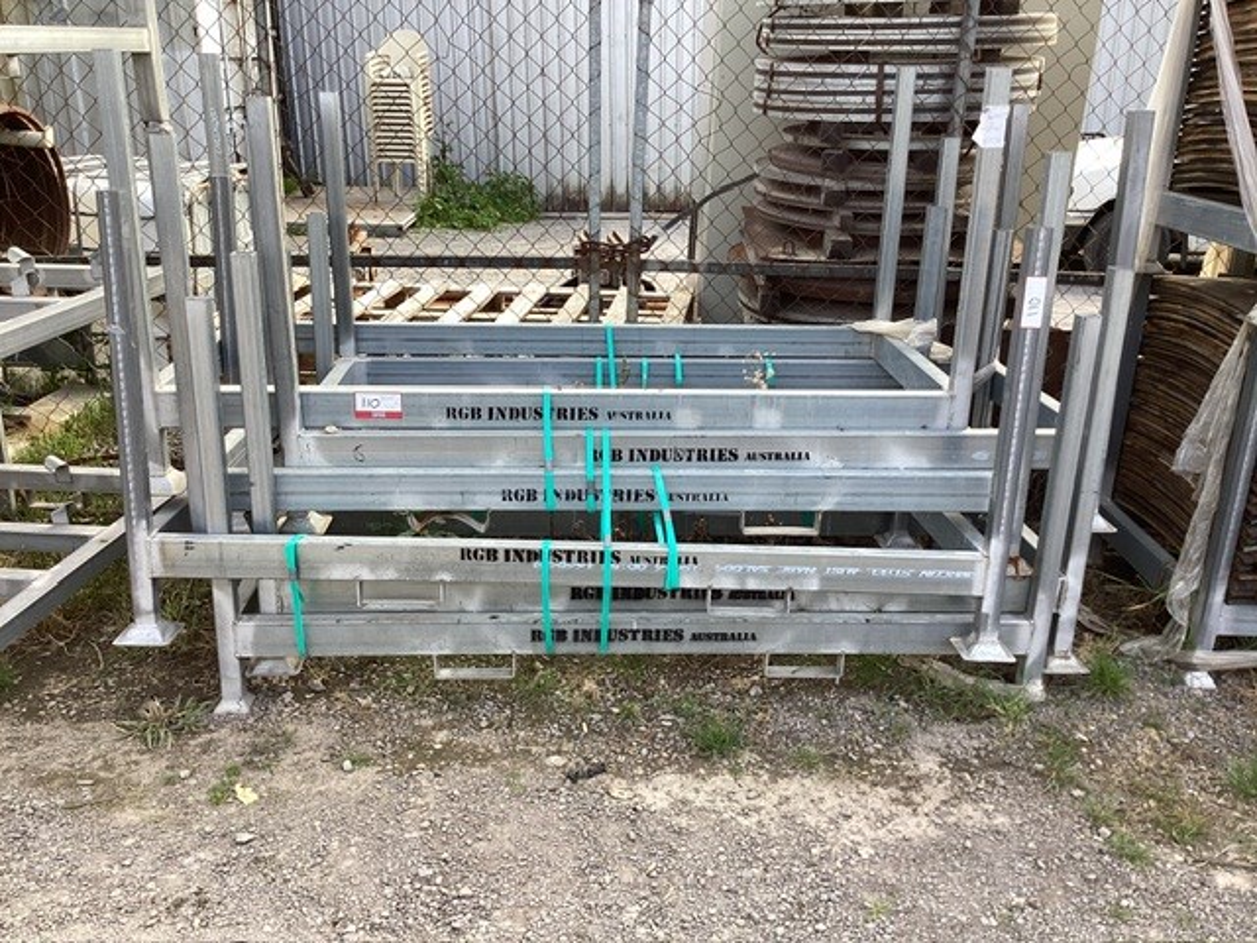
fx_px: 1126
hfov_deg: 58.4
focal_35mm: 31
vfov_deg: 45.4
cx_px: 628
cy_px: 472
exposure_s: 1/141
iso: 25
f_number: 2.4
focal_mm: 3.3
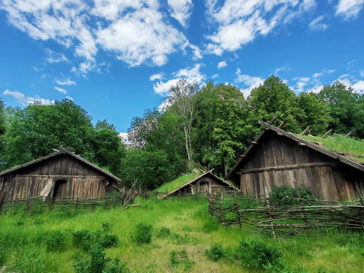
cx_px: 182
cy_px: 136
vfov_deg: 71.6
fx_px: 189
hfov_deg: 87.8
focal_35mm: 18
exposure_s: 1/810
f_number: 2.2
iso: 50
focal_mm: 1.96
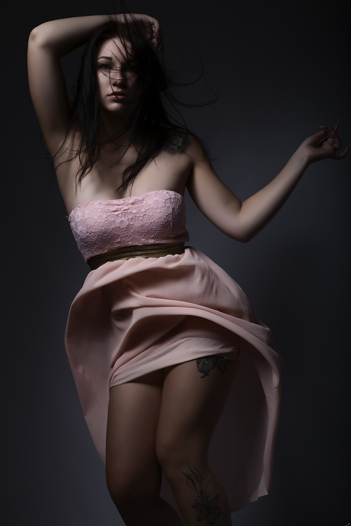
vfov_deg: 29.2
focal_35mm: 69
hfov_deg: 19.7
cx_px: 176
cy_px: 263
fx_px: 1009
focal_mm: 46
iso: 100
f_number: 16
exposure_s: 1/200
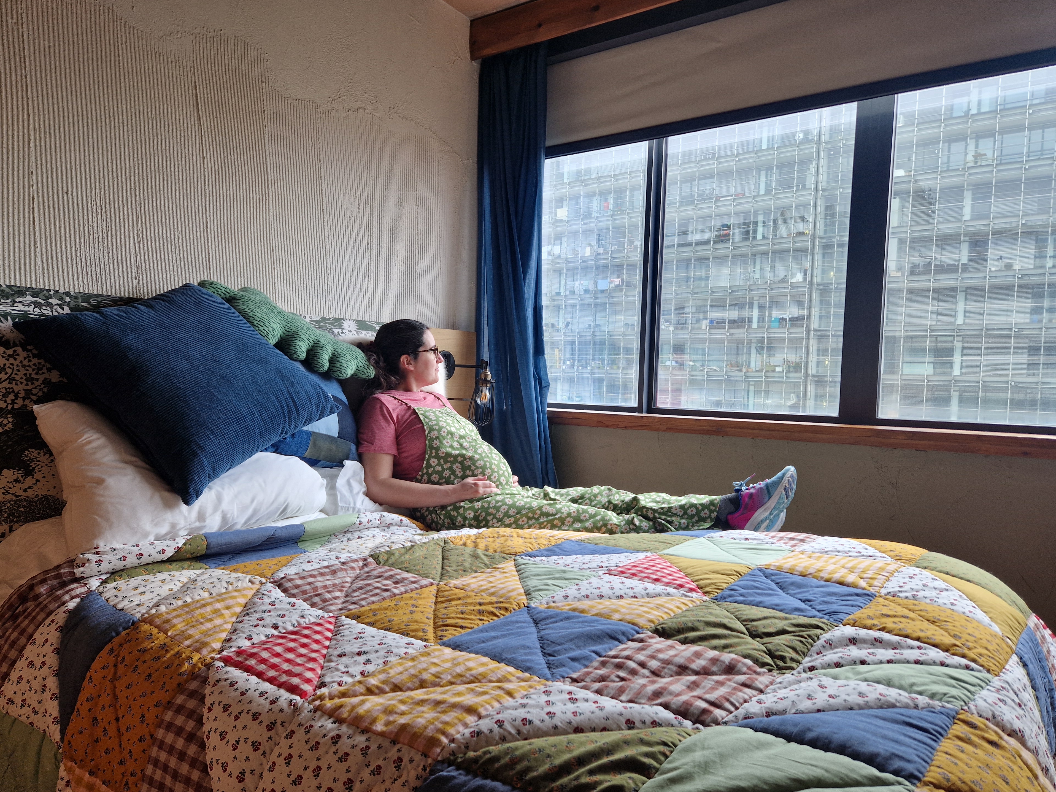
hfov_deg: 71.6
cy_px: 411
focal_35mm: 24
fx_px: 732
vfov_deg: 56.8
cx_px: 515
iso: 50
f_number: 1.8
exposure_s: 1/50
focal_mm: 5.4
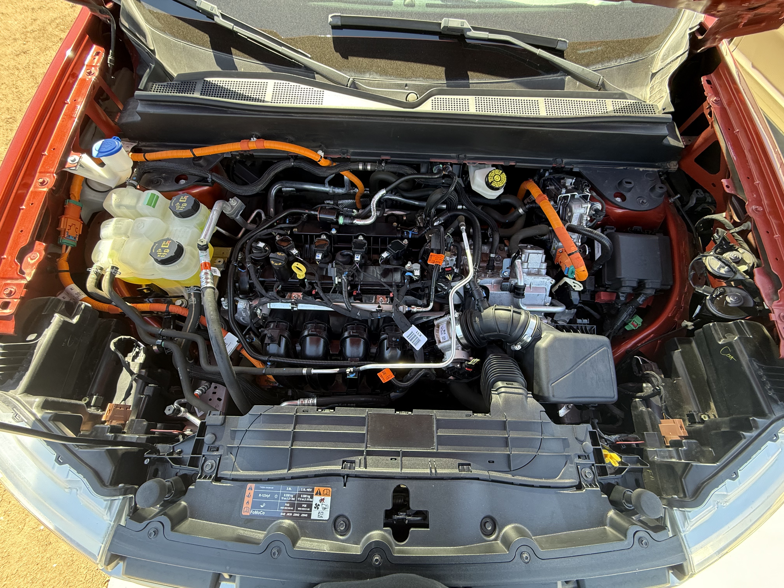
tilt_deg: -65.6
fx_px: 317
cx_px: 392
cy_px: 294
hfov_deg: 102.1
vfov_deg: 85.7
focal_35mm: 14
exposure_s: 1/99
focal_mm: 2.22
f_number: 2.2
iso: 125
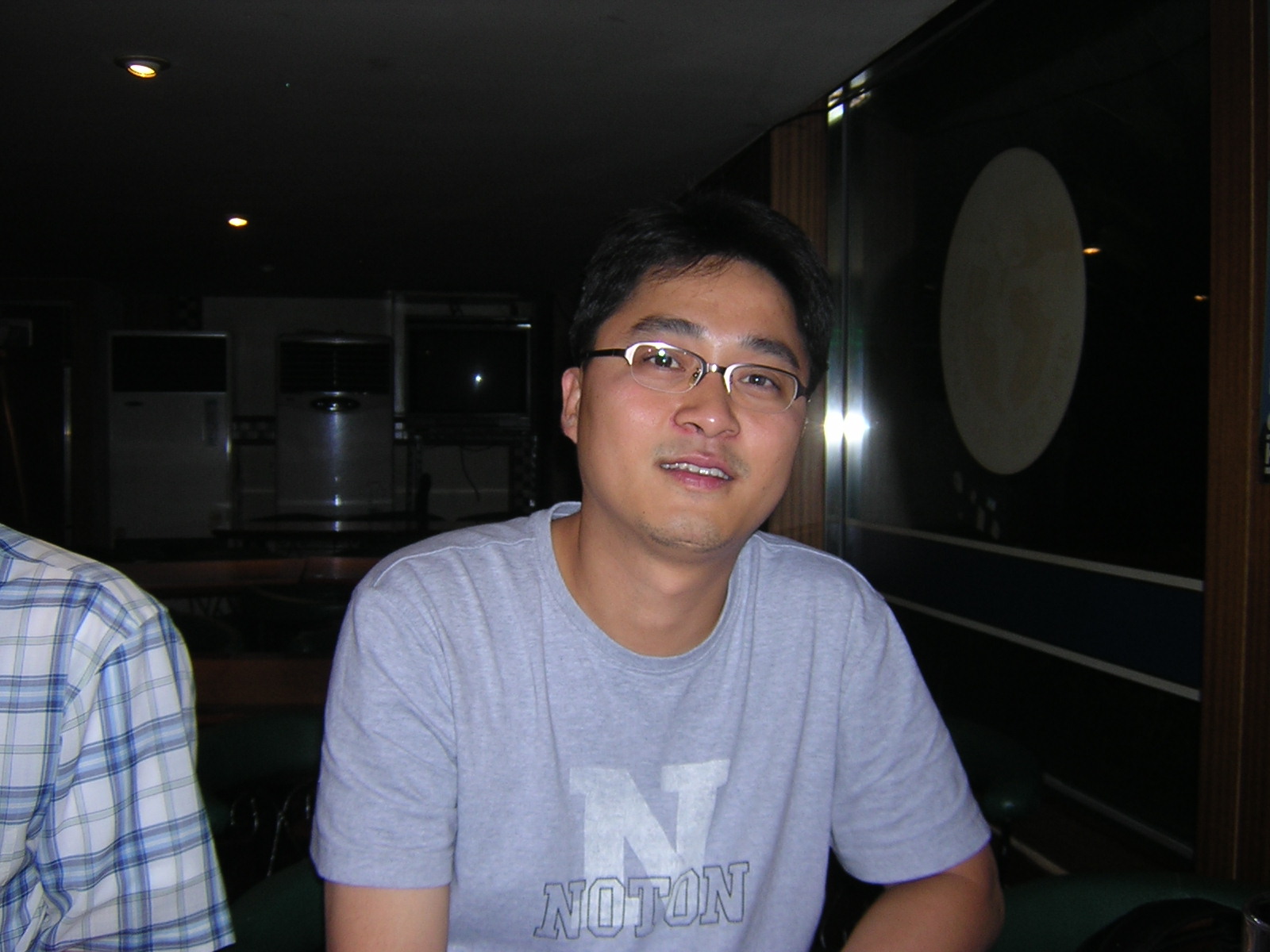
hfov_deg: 51.4
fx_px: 1321
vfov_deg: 39.7
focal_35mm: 36
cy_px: 476
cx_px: 635
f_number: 2.6
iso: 100
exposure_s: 1/60.1
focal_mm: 4.7
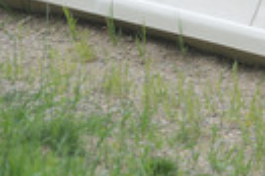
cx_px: 392
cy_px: 70
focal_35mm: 596
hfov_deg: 3.5
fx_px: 4382
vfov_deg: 2.3
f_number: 6.3
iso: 560
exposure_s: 1/640
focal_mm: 195
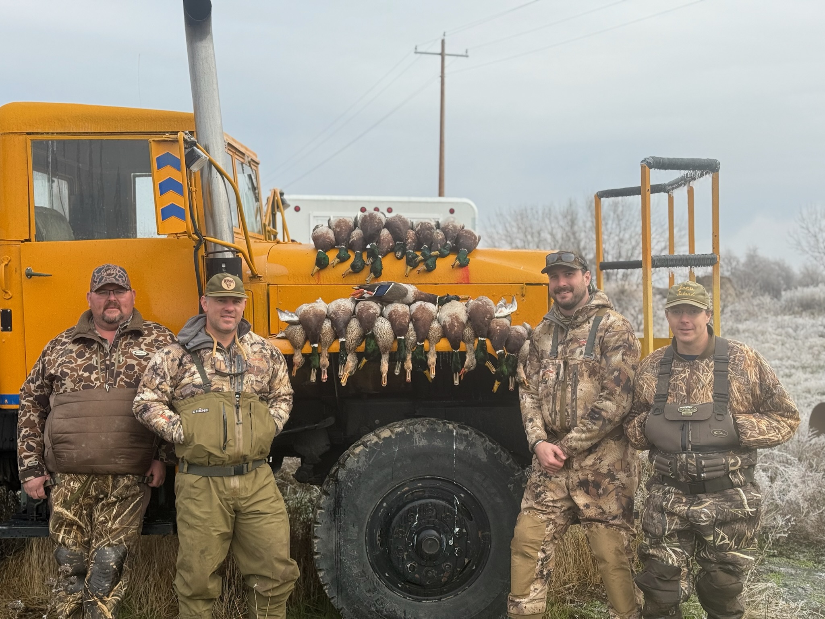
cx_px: 412
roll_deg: -0.6
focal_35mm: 48
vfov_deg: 30.3
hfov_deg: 39.7
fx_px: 1144
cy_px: 310
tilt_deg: -0.8
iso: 80
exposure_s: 1/1403
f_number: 1.78
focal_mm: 6.76
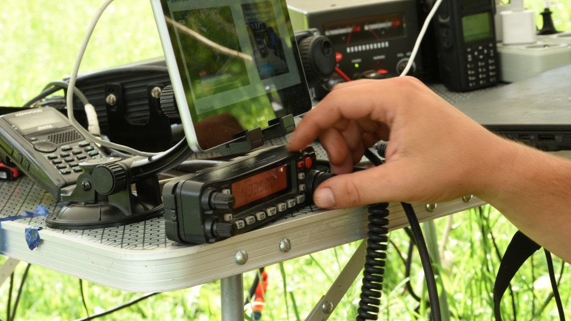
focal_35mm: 91
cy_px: 177
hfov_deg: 23.5
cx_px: 284
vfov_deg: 13.4
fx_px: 1371
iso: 160
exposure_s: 1/25
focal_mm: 55
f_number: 10
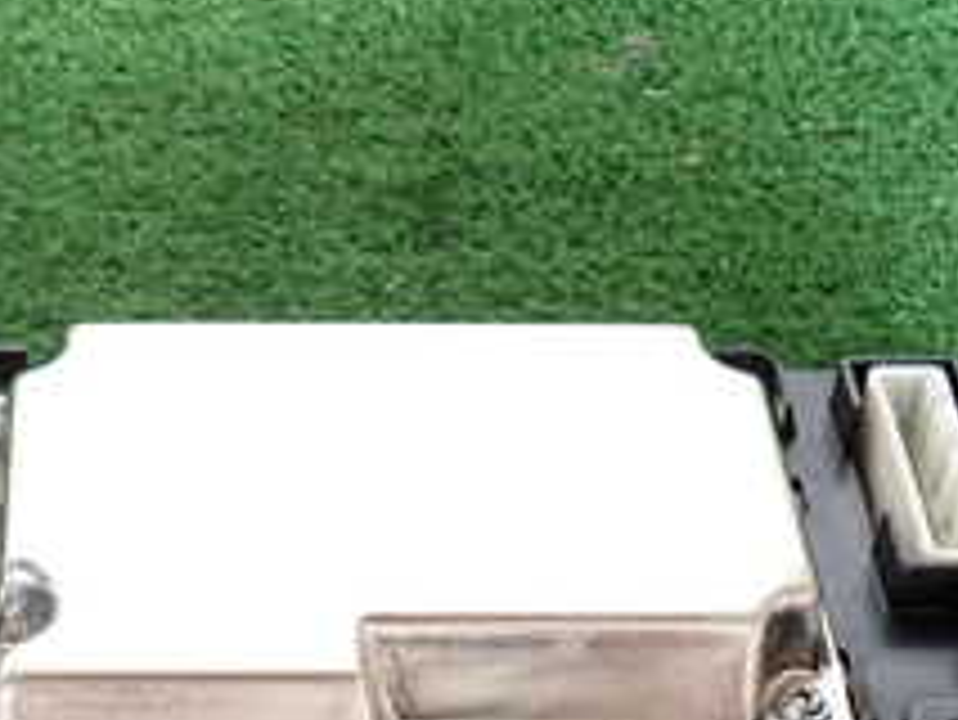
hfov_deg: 21.5
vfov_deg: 15.9
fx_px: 2492
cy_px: 832
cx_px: 225
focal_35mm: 90
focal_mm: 5.79
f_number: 2.4
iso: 200
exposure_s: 1/50
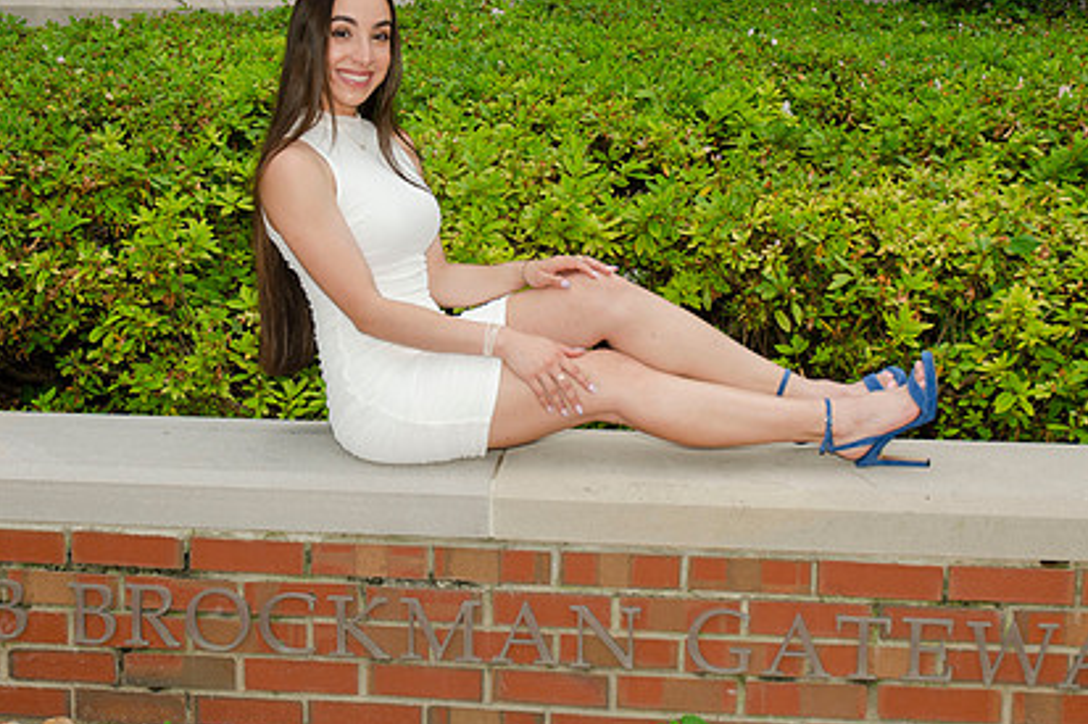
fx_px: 1843
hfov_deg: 32.9
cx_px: 524
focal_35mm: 61
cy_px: 269
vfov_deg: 22.2
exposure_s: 1/250
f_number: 6.3
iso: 100
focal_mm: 29
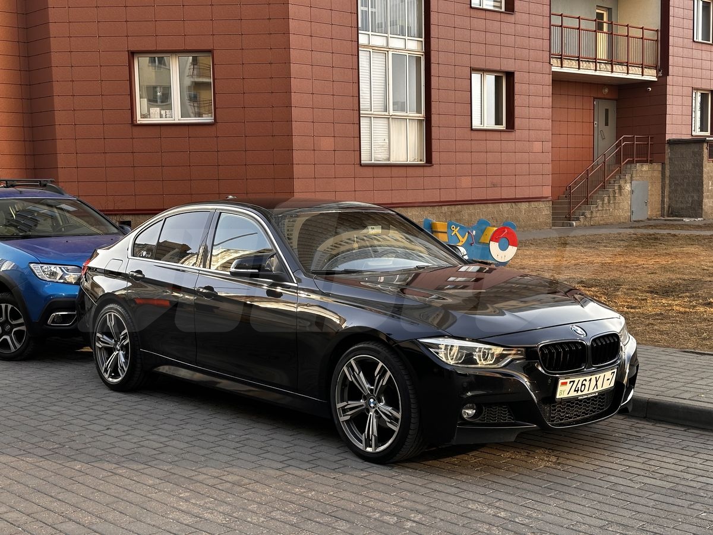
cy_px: 268
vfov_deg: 30.3
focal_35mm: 48
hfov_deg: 39.7
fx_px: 989
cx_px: 356
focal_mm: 6.86
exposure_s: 1/327
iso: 64
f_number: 1.78
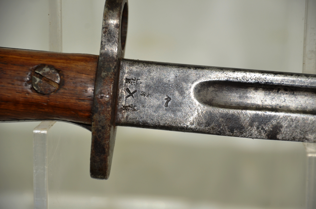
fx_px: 1774
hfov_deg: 10.2
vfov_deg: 6.8
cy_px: 104
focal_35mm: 202
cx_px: 158
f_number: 5.6
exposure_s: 1/200
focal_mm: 135
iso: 200
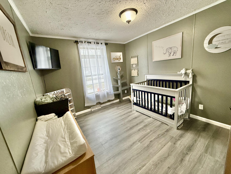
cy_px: 87
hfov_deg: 102.1
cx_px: 116
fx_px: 93
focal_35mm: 14
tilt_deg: -10.4
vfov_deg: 85.7
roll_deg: +5.5
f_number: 2.2
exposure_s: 1/120
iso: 250
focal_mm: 2.22
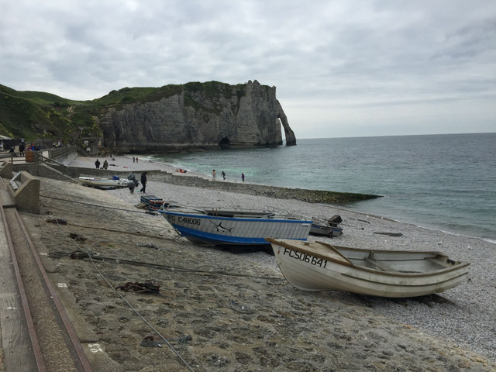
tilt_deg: -7.0
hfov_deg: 61.7
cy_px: 186
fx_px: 416
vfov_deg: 48.2
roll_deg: +1.5
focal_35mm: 29
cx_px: 248
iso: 32
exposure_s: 1/3968
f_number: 2.2
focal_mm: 4.15
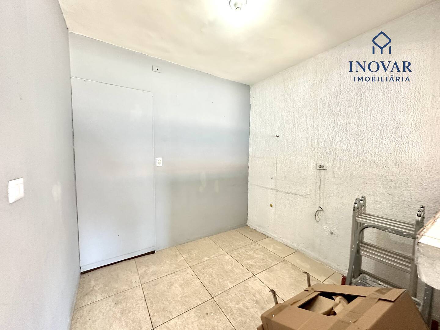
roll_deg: -0.2
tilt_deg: -5.9
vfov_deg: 85.7
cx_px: 220
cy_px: 165
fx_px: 178
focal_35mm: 14
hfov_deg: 102.1
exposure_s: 1/60
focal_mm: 2.22
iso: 500
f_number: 2.2
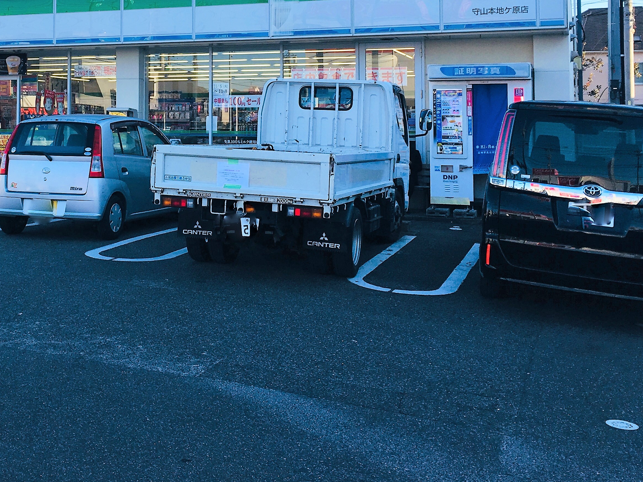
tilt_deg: +2.2
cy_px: 81
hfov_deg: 37.5
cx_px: 181
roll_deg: -0.4
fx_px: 929
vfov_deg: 28.3
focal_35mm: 50
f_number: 2.2
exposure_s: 1/530
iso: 25
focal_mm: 4.15
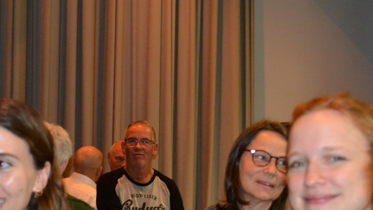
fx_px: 801
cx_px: 145
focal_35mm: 81
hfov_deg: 26.1
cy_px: 189
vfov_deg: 14.8
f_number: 4.8
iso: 3200
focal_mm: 32
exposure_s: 1/60
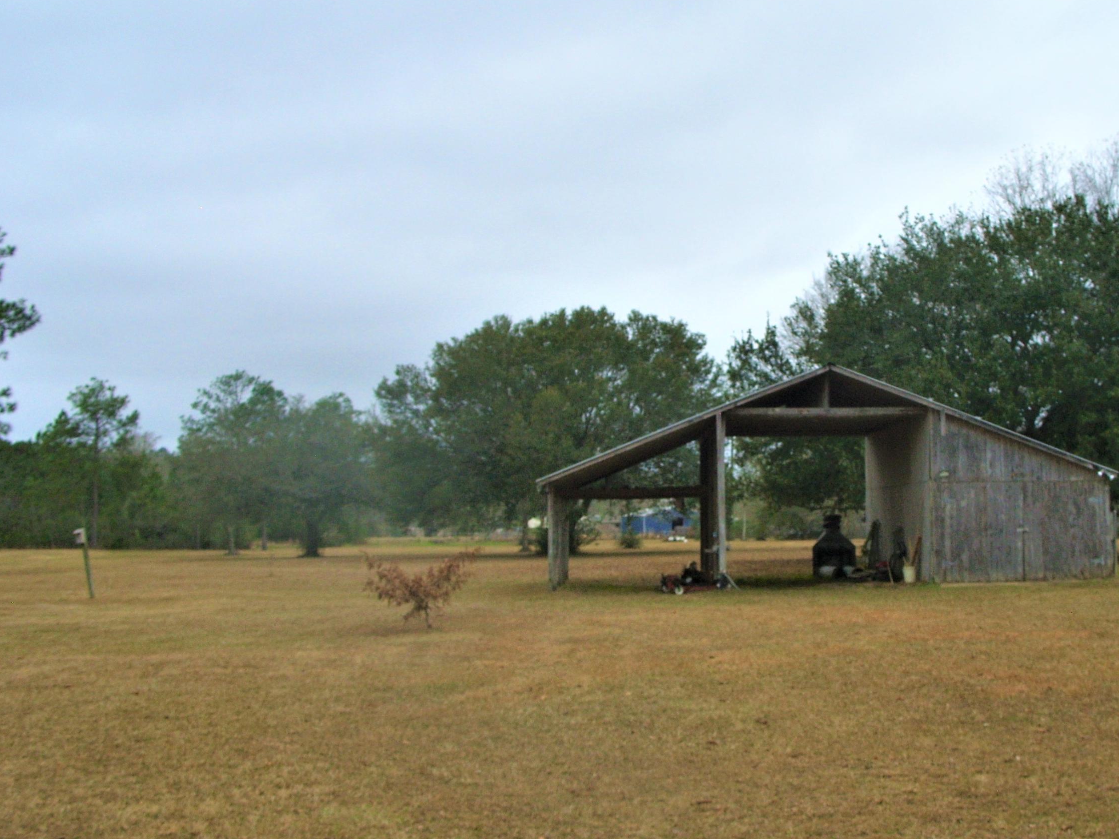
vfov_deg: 28.5
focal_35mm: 51
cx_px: 701
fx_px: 1649
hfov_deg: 37.3
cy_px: 364
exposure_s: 1/168
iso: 50
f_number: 4
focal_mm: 7.8
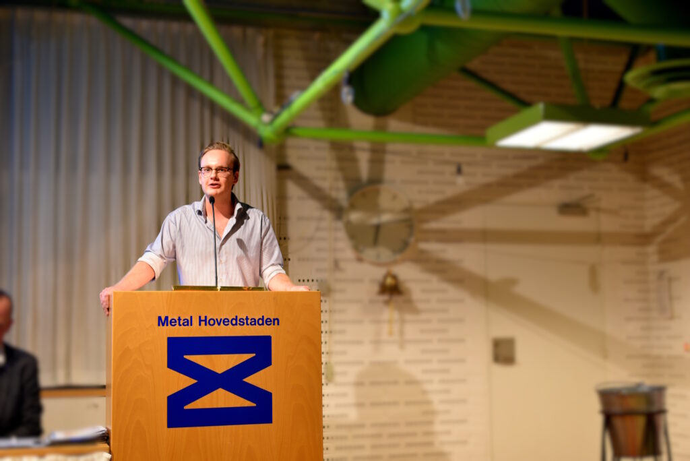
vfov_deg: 27.0
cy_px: 230
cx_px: 345
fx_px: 959
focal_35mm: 50
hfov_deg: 39.6
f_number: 2.2
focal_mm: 50
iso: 800
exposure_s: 1/60
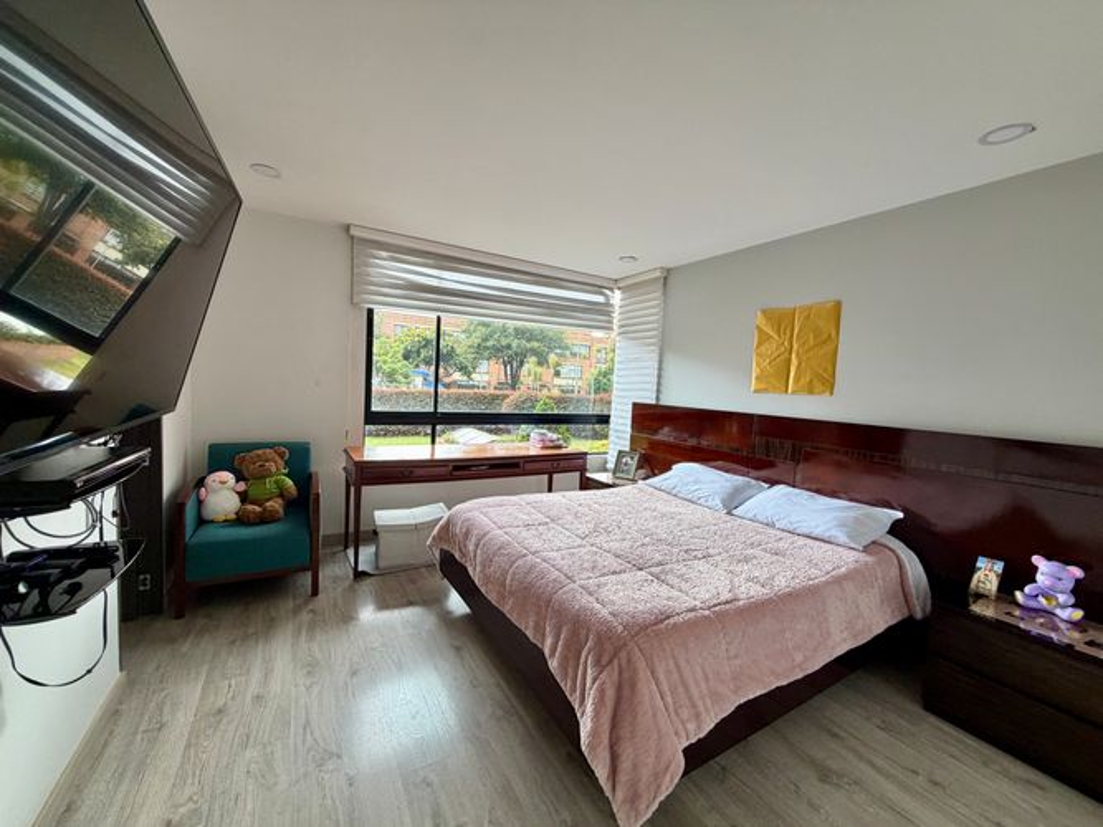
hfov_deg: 102.1
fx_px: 446
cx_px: 552
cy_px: 414
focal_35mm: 14
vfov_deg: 85.7
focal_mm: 2.22
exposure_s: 1/121
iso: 160
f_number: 2.2
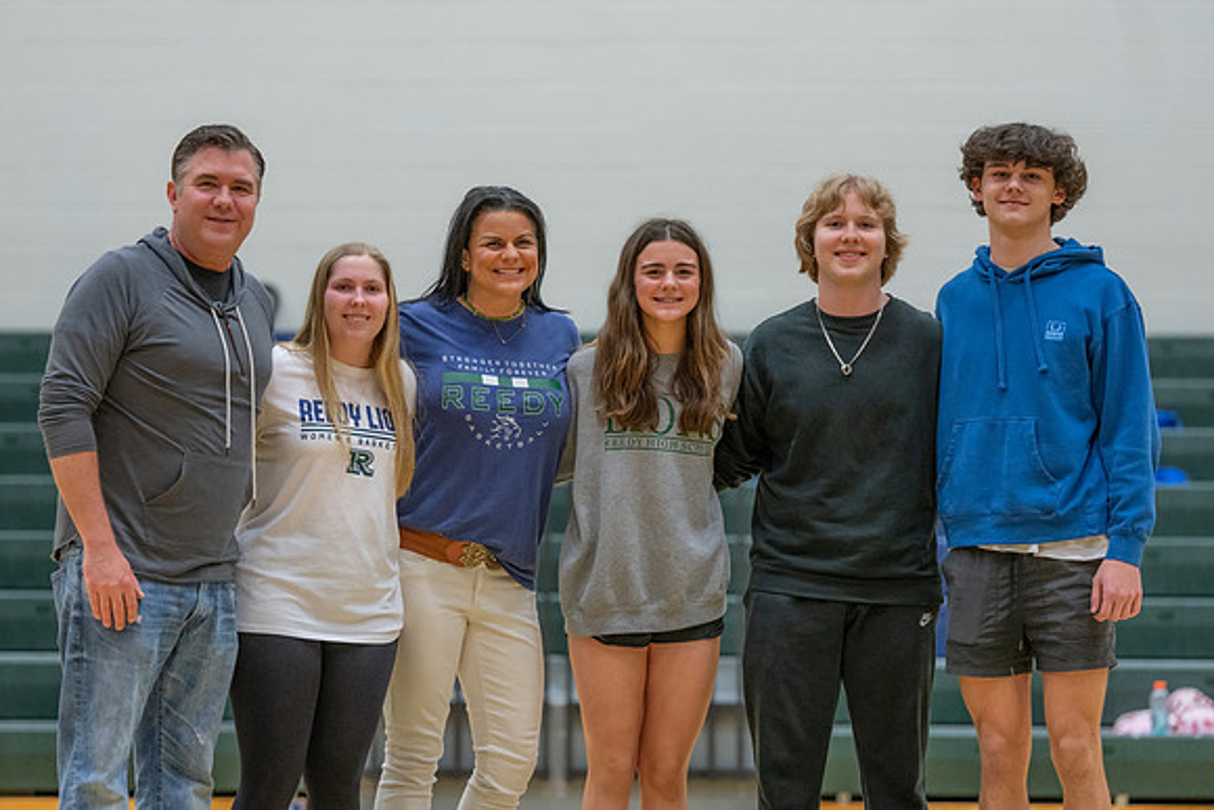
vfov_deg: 10.4
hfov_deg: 15.5
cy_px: 405
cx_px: 607
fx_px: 4469
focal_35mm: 132
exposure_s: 1/400
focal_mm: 129
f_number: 2.8
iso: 2000
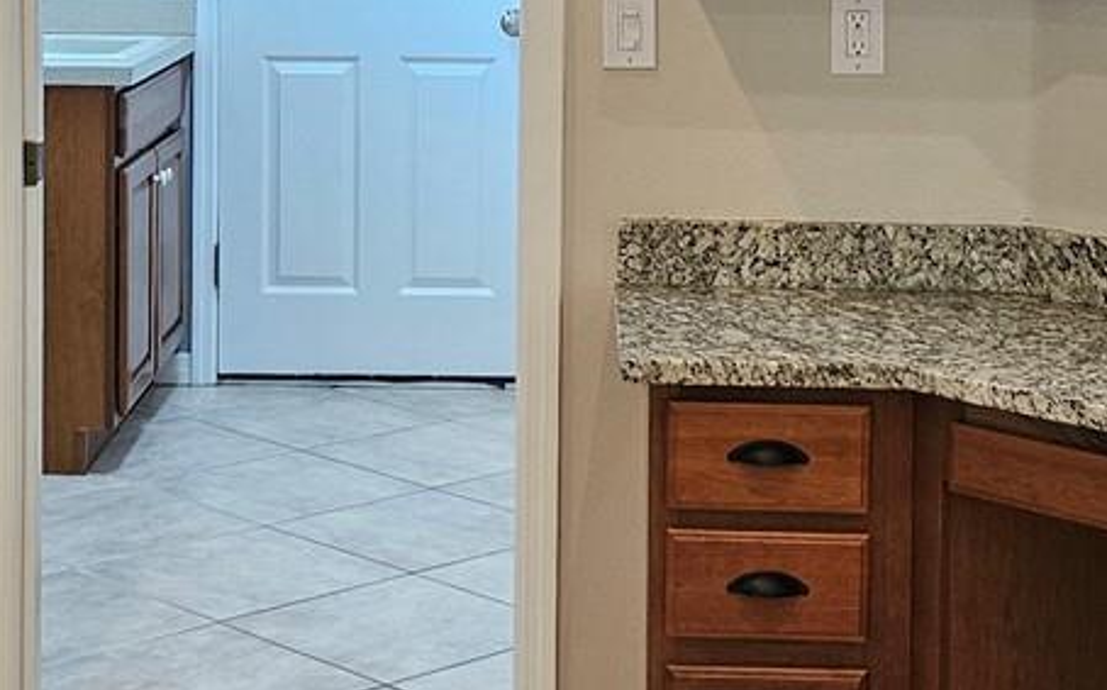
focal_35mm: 86
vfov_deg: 14.9
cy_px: 12
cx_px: 529
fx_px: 2593
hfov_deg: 24.1
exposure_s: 1/120
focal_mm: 5.4
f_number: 1.8
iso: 200
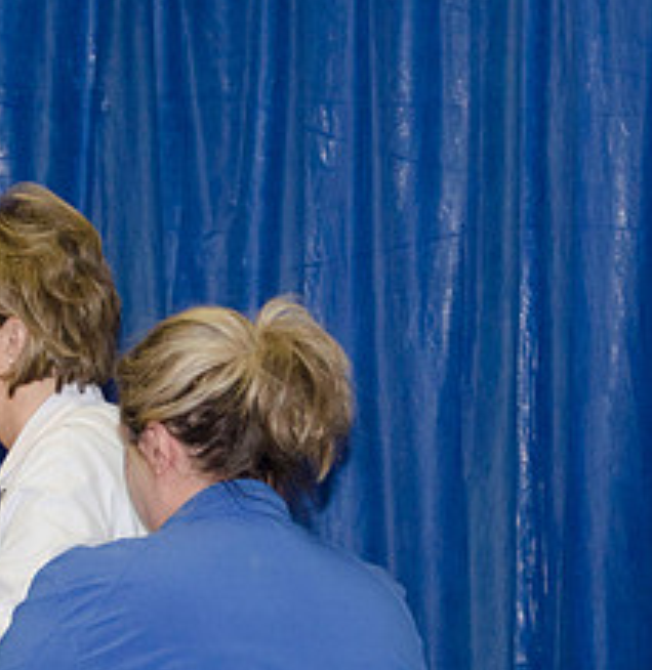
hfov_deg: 6.3
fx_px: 5965
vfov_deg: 6.4
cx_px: 329
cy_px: 381
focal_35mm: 276
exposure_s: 1/60
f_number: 5
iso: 400
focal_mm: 50
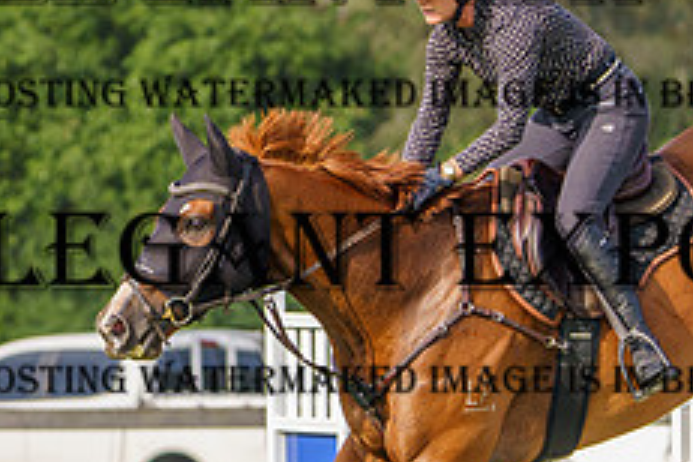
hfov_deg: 2.6
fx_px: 15072
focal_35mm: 783
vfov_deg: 1.8
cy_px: 284
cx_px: 519
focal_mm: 286
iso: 1000
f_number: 6.3
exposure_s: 1/1600
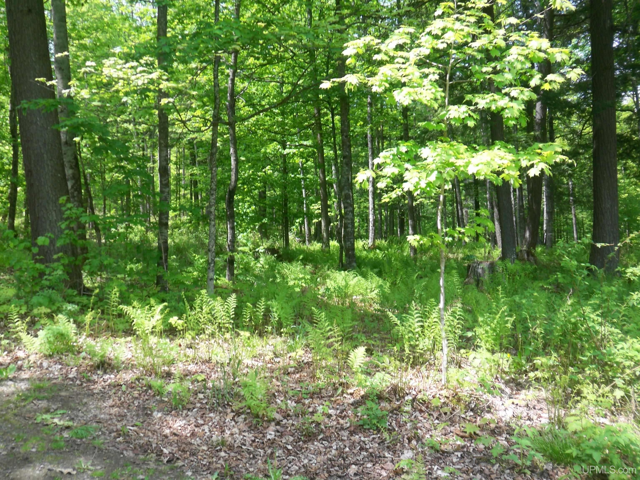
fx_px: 721
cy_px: 240
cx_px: 320
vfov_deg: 36.8
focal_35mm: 39
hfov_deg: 47.9
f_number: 3.9
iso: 50
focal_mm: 6.4
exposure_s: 1/80
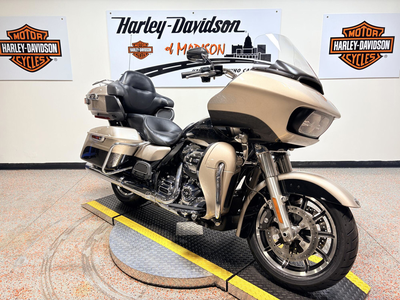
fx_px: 300
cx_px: 200
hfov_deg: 67.3
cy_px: 150
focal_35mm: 26
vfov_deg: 53.1
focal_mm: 5.96
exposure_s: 1/120
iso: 50
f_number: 1.6
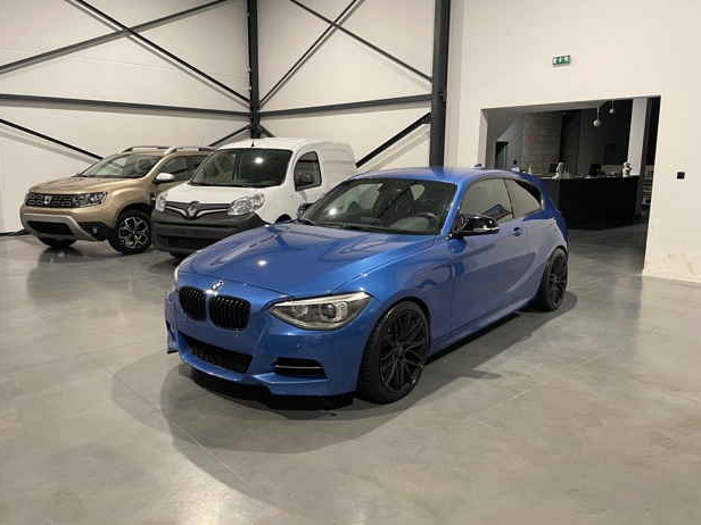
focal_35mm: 27
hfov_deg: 65.3
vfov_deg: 51.4
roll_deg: -0.8
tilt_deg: -11.3
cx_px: 343
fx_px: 547
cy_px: 264
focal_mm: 4.2
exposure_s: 1/50
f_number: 1.6
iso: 100
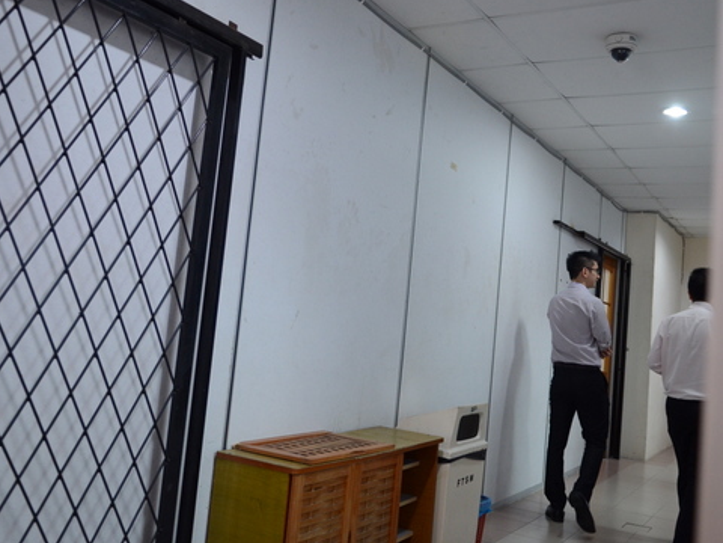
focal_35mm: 33
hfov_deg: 55.7
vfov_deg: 43.3
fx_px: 682
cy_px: 250
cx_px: 410
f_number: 2.8
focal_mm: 17
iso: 1000
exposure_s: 1/80
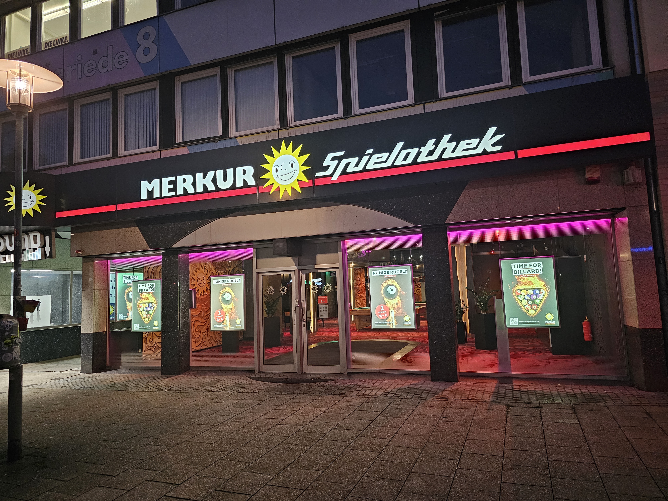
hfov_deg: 73.9
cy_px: 250
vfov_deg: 58.9
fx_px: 444
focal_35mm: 23
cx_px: 334
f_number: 1.7
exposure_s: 1/50
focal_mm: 6.3
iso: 640
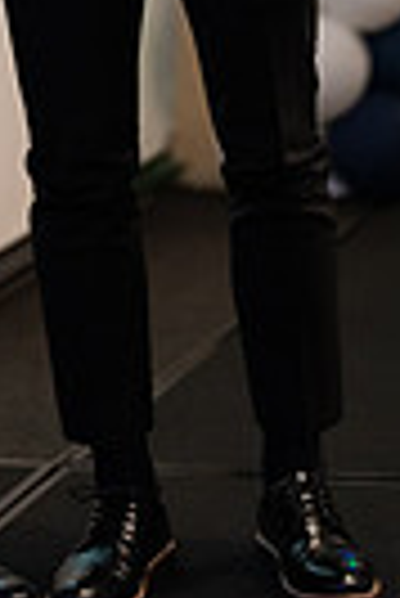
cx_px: 40
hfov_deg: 8.1
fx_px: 2809
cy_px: -355
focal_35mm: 169
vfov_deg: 11.5
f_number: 1.2
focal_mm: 50
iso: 1250
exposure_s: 1/400
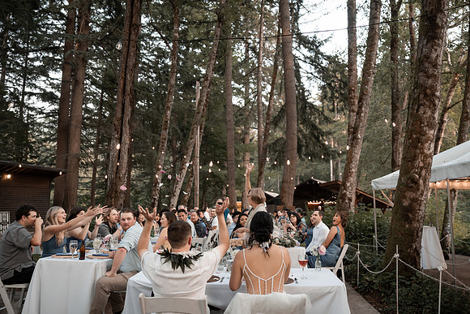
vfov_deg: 48.9
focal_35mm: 26
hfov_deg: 68.4
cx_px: 249
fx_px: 345
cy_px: 156
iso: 1000
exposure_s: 1/640
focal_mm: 24
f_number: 2.8
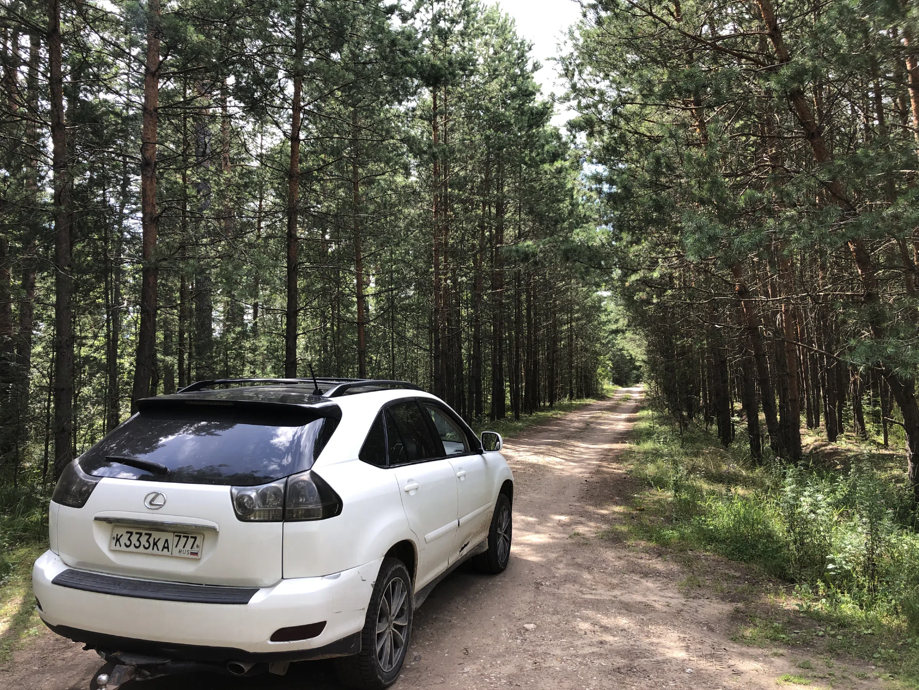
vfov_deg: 49.7
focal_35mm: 28
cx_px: 460
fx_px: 743
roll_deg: +2.1
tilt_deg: +2.3
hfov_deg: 63.4
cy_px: 345
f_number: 1.8
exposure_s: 1/179
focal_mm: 4
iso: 20
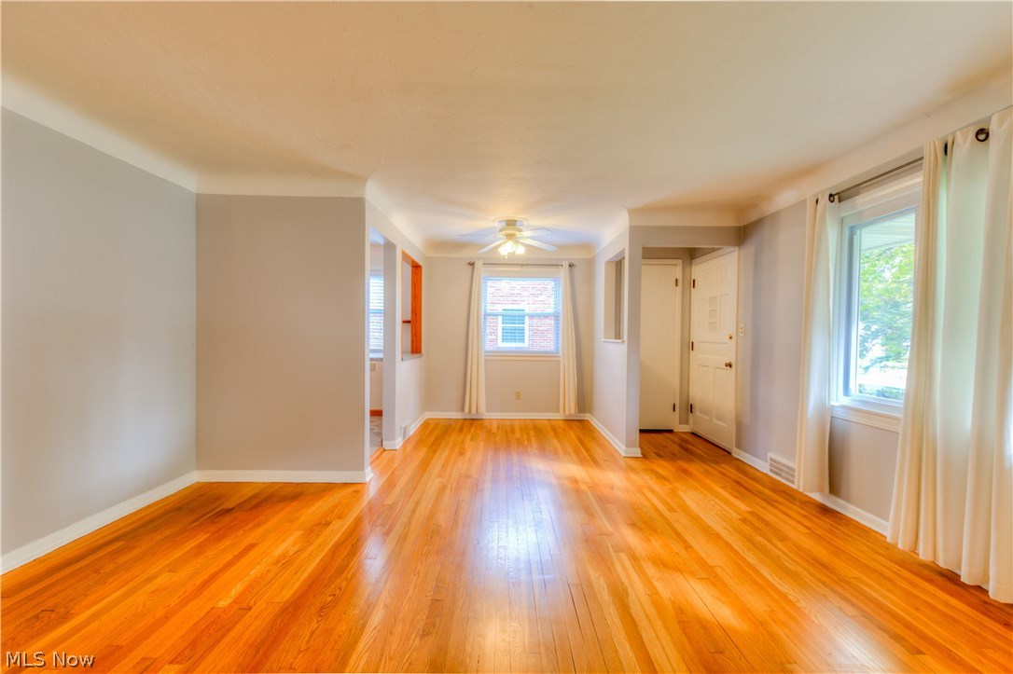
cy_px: 337
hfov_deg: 100.4
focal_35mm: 15
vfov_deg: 77.3
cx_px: 506
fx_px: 422
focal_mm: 15
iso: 100
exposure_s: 1/2.5
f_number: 10
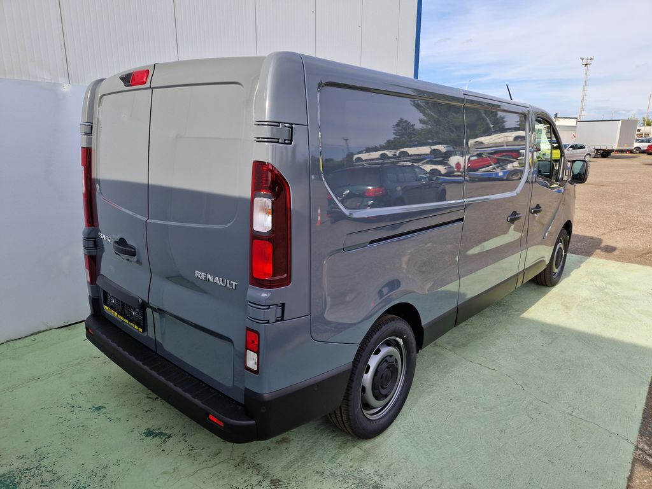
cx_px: 326
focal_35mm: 23
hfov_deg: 73.9
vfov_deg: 58.9
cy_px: 244
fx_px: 433
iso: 50
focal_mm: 5.4
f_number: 1.8
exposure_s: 1/798
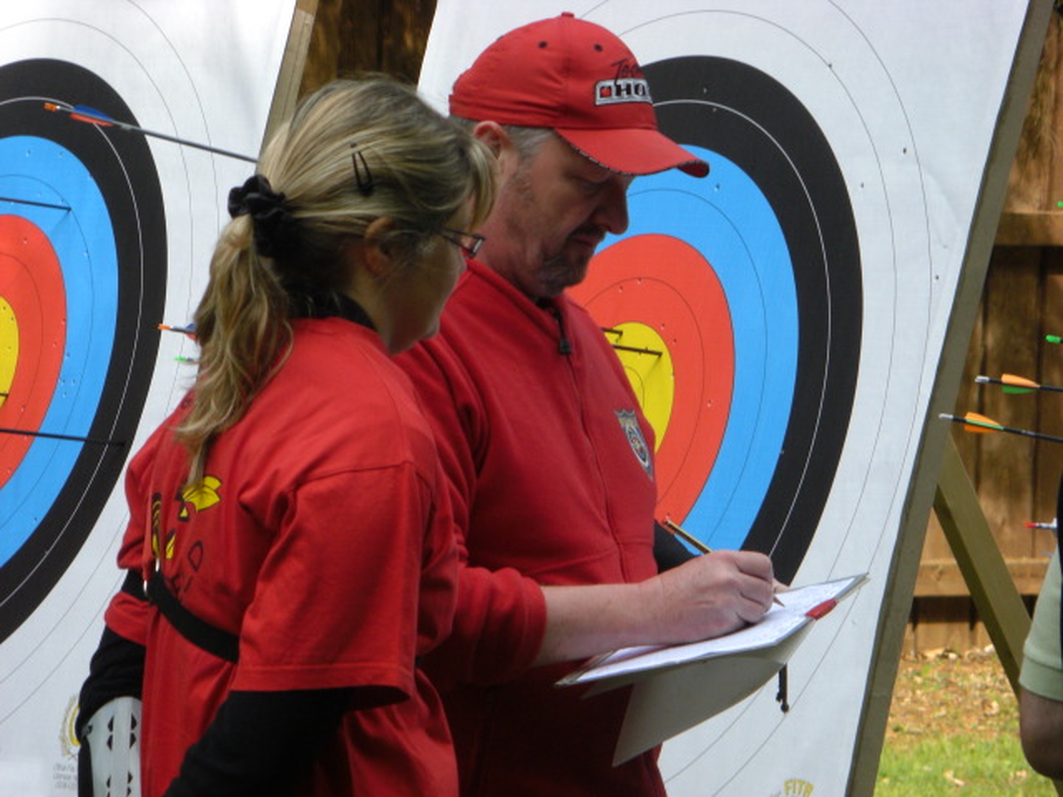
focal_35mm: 201
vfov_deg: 7.4
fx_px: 6172
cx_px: 532
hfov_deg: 9.8
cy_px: 398
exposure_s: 1/250
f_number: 4.6
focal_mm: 33.1
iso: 100
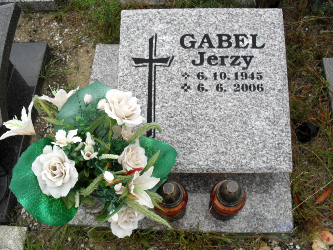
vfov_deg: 40.7
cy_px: 125
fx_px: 337
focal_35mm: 35
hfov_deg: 52.6
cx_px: 166
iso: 100
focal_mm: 6.3
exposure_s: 1/350
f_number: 3.2
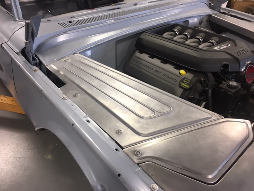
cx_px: 127
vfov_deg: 48.2
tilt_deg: -34.9
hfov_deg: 61.7
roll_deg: -1.1
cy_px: 96
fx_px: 213
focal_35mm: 29
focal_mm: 4.15
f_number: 2.2
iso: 32
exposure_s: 1/30
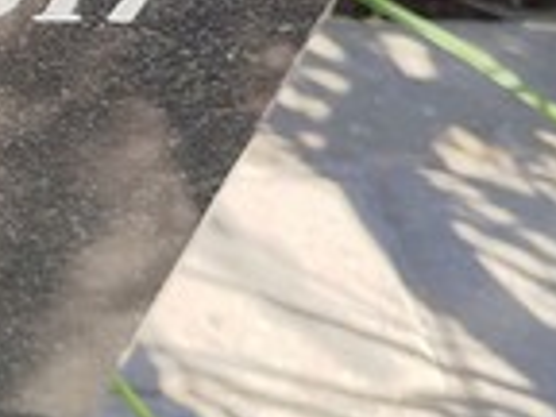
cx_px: -707
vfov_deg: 10.7
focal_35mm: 133
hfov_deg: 12.3
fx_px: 2136
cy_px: -239
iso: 50
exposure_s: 1/378
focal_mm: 5.31
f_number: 1.7
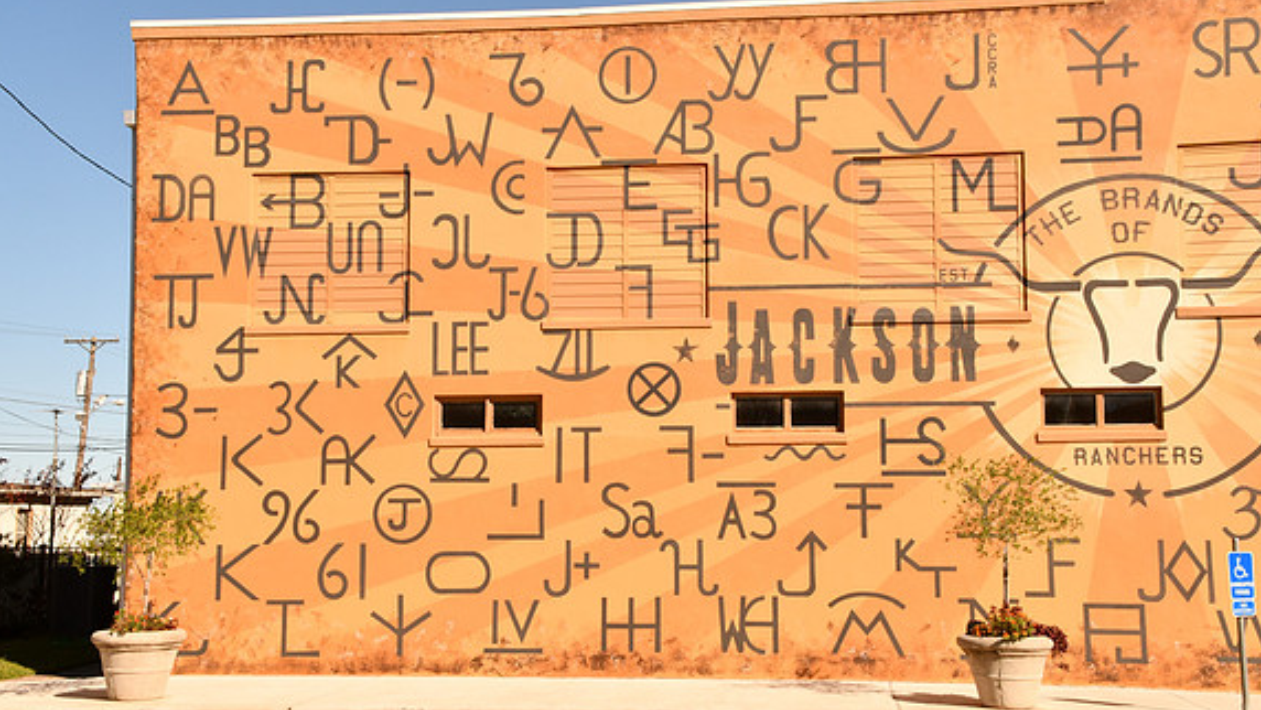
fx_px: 1706
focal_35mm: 51
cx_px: 633
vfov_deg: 23.5
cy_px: 345
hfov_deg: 40.6
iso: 250
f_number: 22
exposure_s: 1/160
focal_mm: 32
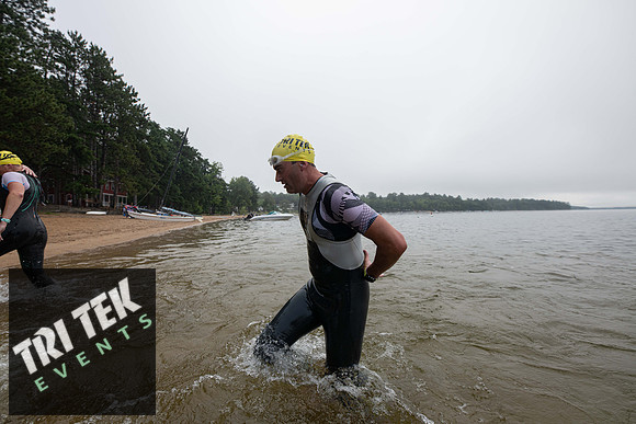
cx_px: 318
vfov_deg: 81.2
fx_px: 247
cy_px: 212
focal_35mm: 14
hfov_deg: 104.2
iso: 320
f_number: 4
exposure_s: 1/800
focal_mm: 14
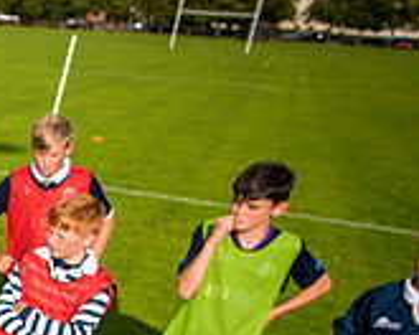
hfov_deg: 20.8
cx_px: -315
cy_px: 364
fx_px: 818
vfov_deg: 22.0
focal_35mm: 66
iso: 250
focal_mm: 20
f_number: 4.5
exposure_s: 1/1250
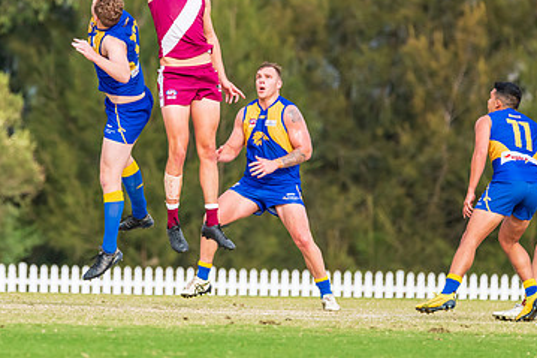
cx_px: 203
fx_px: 11077
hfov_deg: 2.8
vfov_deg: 1.8
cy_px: 88
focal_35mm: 743
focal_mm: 460
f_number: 8
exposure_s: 1/1250
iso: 1000
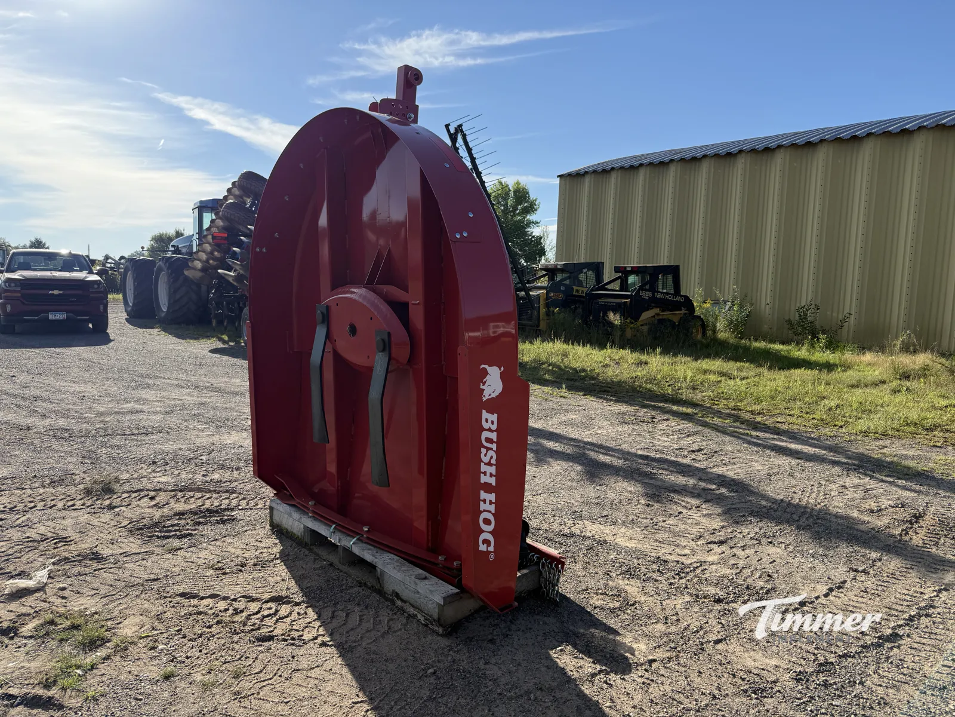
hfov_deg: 71.6
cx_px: 478
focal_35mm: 24
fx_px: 662
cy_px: 358
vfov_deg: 56.8
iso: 100
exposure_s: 1/4673
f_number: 1.78
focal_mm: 6.76
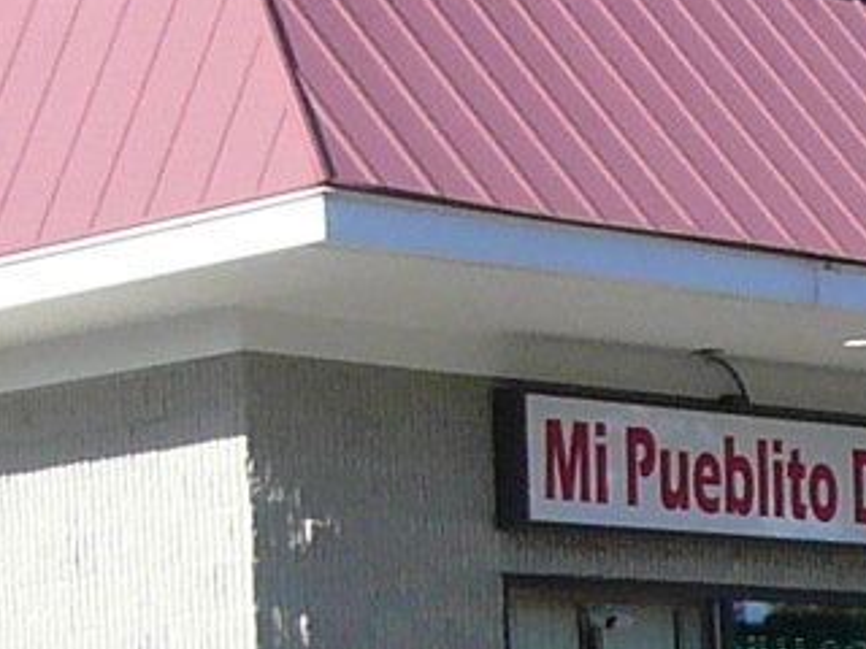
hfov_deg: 10.1
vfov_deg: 7.7
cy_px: 844
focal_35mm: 190
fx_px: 4753
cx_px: 1296
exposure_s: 1/1000
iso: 100
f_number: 2.8
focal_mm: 4.6
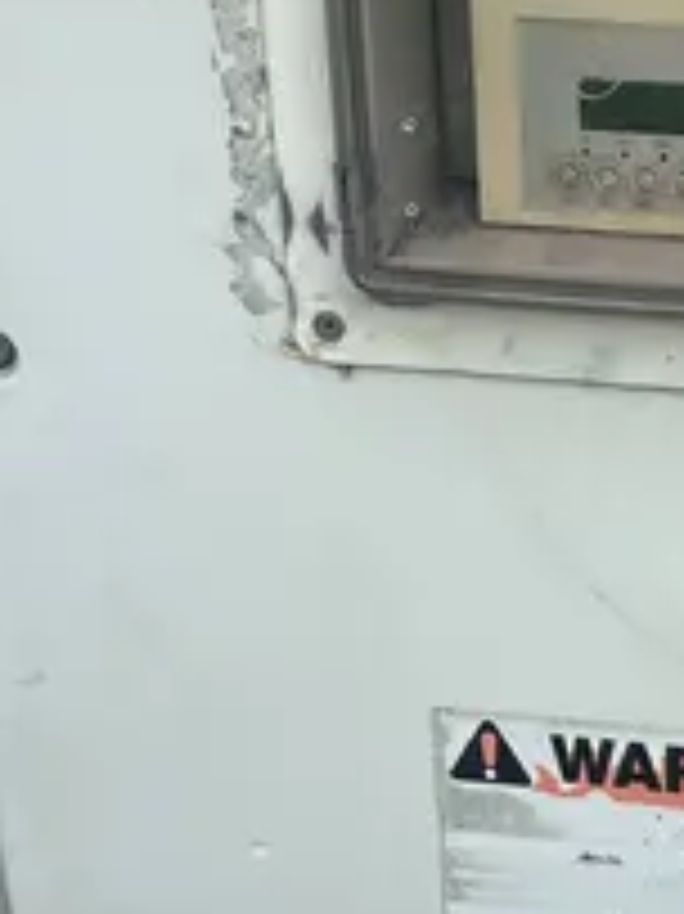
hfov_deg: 15.5
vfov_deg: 20.9
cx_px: 657
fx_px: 2479
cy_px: 448
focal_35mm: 94
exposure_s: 1/1339
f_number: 1.6
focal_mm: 5.1
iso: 50
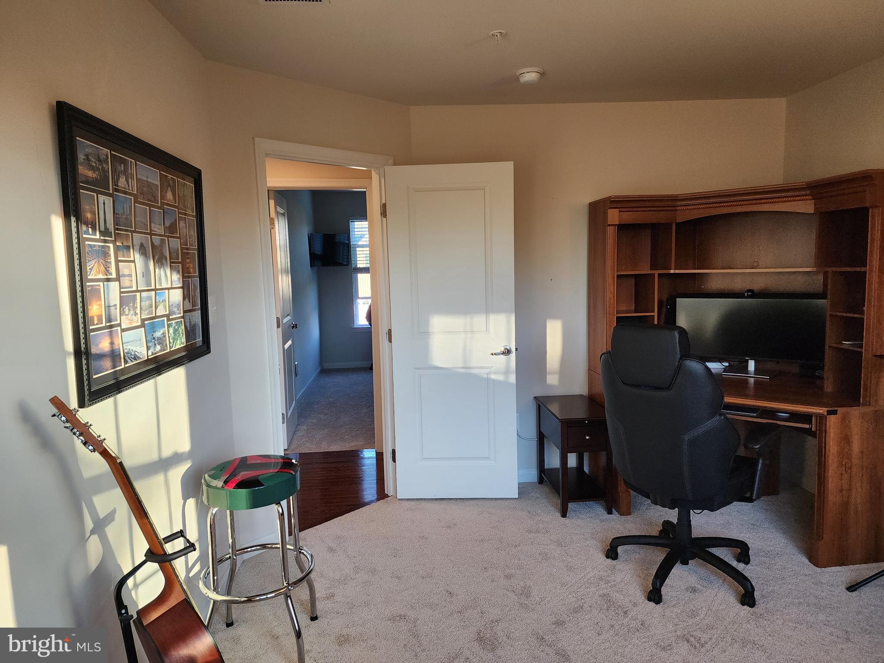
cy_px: 332
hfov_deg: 73.9
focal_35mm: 23
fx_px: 587
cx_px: 442
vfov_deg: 58.9
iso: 160
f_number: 1.8
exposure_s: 1/180
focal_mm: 6.4
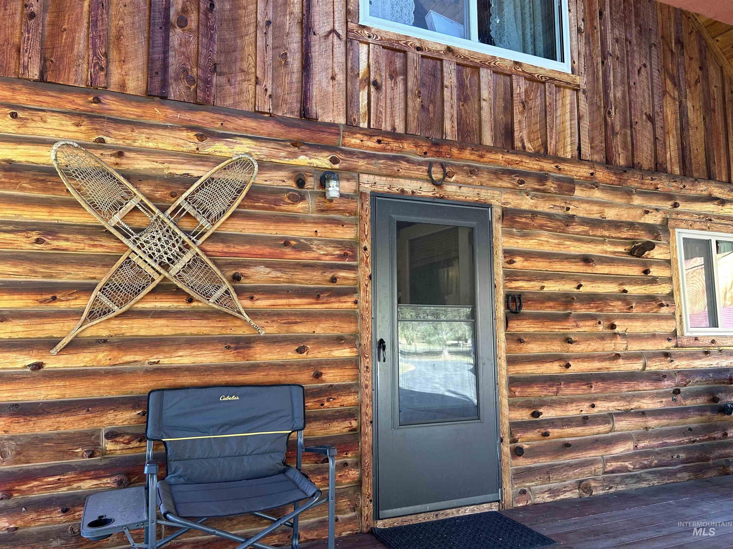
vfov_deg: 53.1
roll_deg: +0.6
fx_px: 551
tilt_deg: +4.6
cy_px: 274
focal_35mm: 26
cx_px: 366
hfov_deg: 67.3
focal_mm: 5.7
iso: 125
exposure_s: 1/121
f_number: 1.5
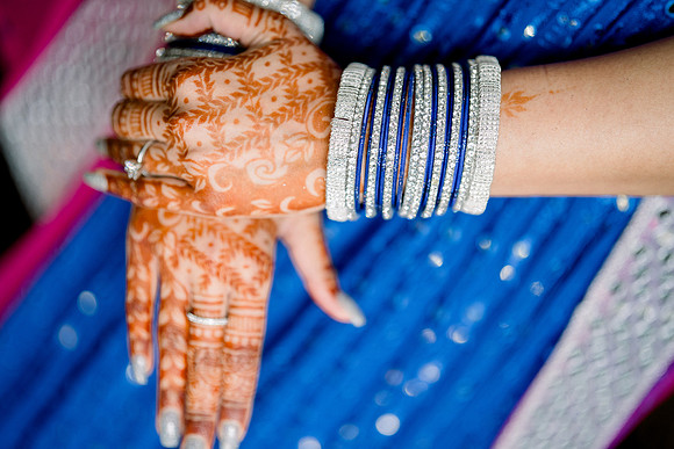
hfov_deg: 39.6
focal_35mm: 50
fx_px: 936
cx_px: 337
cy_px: 224
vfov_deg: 27.0
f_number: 1.4
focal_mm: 50
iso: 320
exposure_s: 1/160
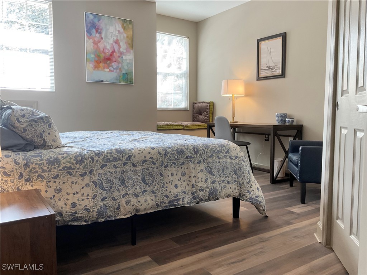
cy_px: 138
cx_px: 184
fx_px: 307
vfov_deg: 48.2
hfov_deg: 61.7
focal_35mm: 29
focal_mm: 3
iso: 64
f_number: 1.8
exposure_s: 1/120
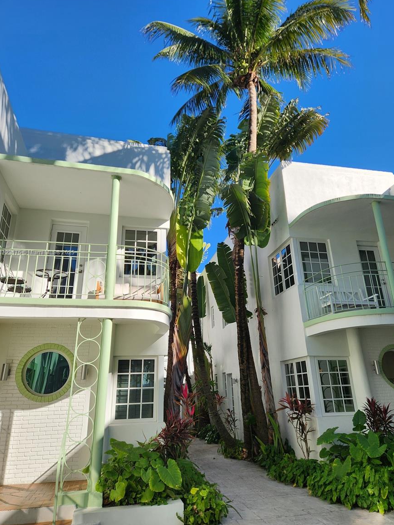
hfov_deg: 56.8
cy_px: 253
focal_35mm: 24
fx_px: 364
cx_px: 196
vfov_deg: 71.6
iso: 20
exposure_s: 1/1804
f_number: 1.8
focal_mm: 5.4
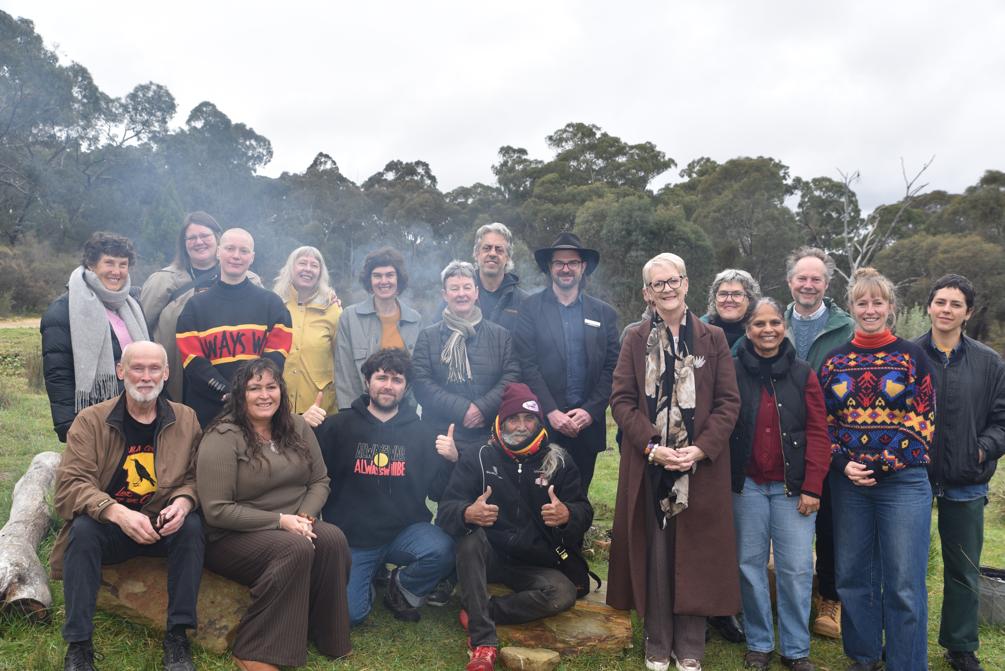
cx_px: 502
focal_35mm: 32
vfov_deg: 41.1
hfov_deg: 58.7
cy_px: 336
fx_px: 894
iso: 125
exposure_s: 1/125
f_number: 5.6
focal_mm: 32
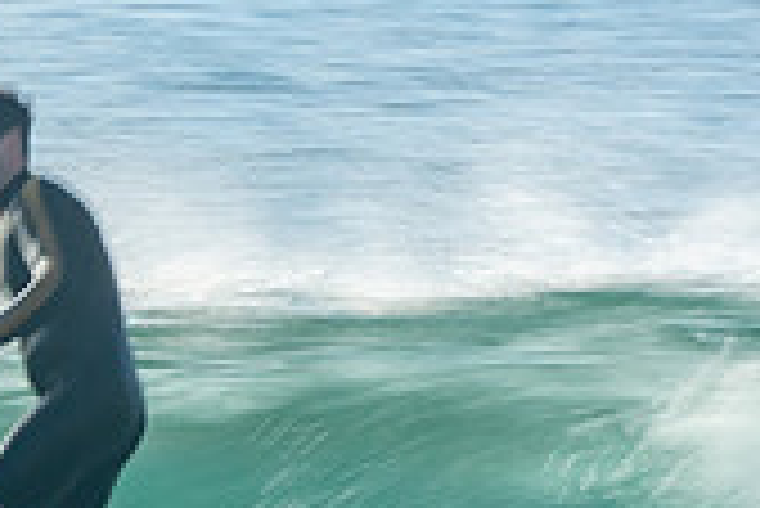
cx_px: 193
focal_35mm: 2056
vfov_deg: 0.7
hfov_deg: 1.0
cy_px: 600
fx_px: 43441
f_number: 20
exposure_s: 1/30
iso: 100
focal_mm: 400
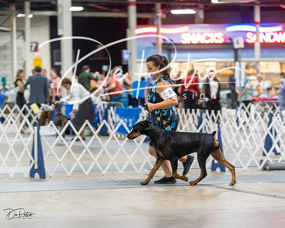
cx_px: 142
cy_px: 114
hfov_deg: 13.9
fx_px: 1168
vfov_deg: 11.1
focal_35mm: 139
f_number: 2.8
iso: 2500
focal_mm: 123
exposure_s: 1/160
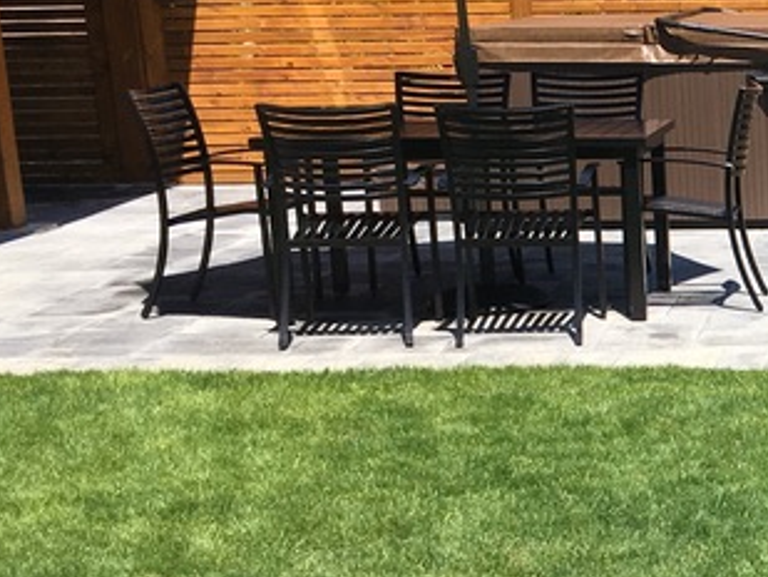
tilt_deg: -15.0
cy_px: 440
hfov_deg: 18.4
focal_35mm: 96
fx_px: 2131
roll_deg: +1.0
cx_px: 1113
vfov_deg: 15.3
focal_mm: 4.15
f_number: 2.2
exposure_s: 1/1148
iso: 25
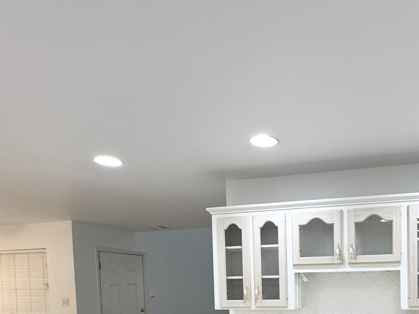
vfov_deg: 43.1
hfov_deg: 58.2
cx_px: 319
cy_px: 296
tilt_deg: -2.8
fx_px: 351
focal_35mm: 29
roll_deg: +1.4
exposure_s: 1/120
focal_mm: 2.22
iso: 160
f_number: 2.2
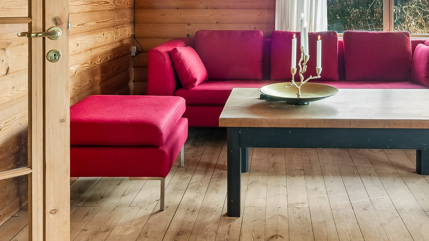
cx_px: 271
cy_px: -12
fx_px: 455
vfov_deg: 27.6
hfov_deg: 49.9
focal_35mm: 40
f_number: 10
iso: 200
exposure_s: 1/4
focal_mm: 12
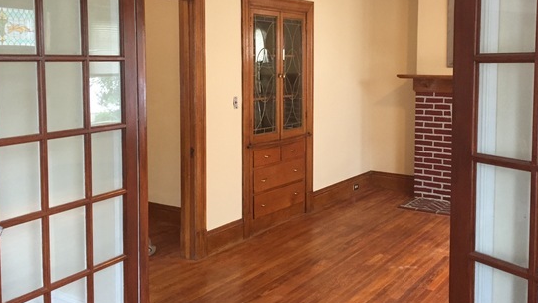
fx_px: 556
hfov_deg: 51.6
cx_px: 287
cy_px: 103
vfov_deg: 30.2
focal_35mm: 39
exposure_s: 1/30
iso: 200
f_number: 2.2
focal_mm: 4.15
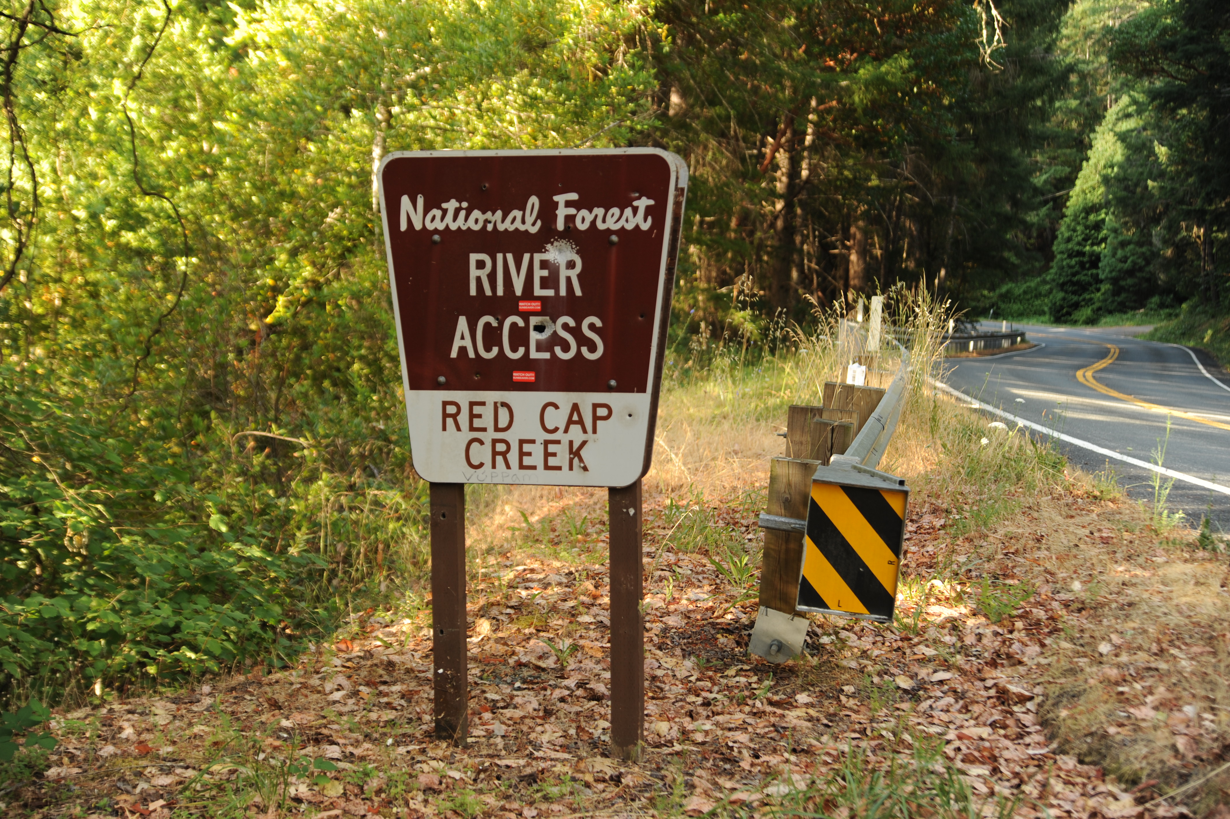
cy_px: 410
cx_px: 615
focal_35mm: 62
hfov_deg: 32.4
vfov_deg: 21.9
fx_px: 2117
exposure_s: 1/125
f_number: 3.5
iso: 200
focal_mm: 62
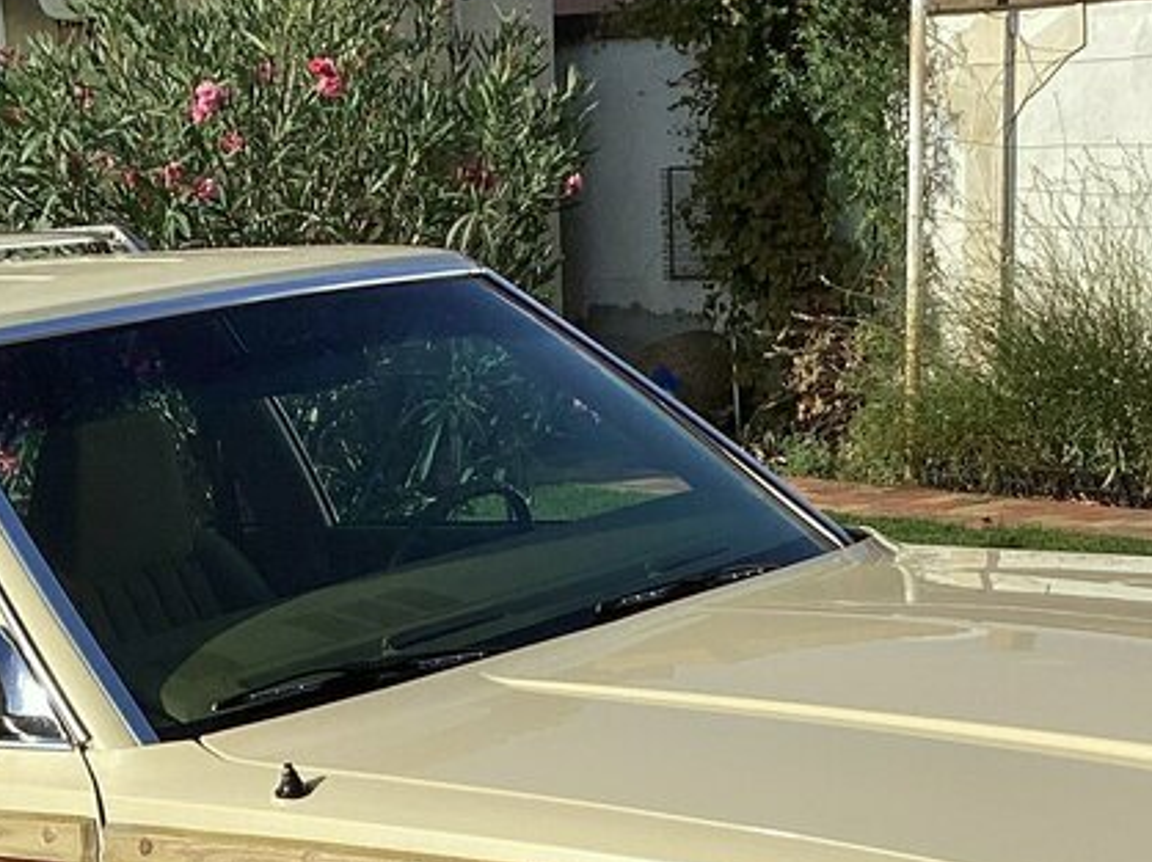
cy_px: 887
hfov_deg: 22.0
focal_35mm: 89
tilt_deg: -15.3
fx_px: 2960
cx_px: 402
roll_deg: +3.9
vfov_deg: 16.2
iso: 25
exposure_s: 1/1631
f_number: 2.4
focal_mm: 3.3
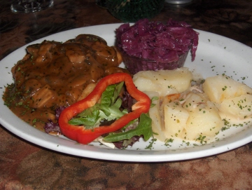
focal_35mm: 55
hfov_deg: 34.9
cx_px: 126
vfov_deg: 26.6
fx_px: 401
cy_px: 95
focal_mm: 11.4
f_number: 3.2
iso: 100
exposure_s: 1/90
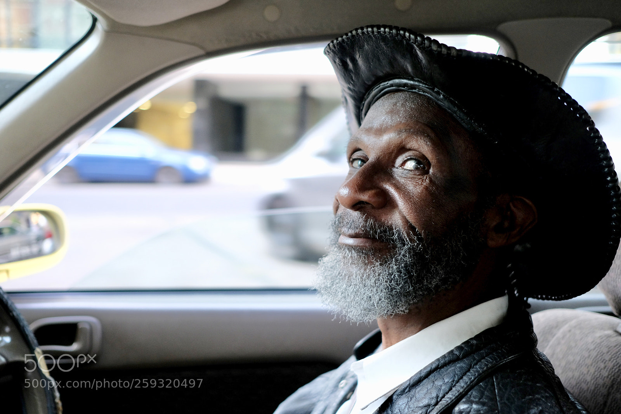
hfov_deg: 54.4
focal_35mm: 35
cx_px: 310
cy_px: 207
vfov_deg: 37.8
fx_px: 604
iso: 800
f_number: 2
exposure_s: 1/60
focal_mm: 23
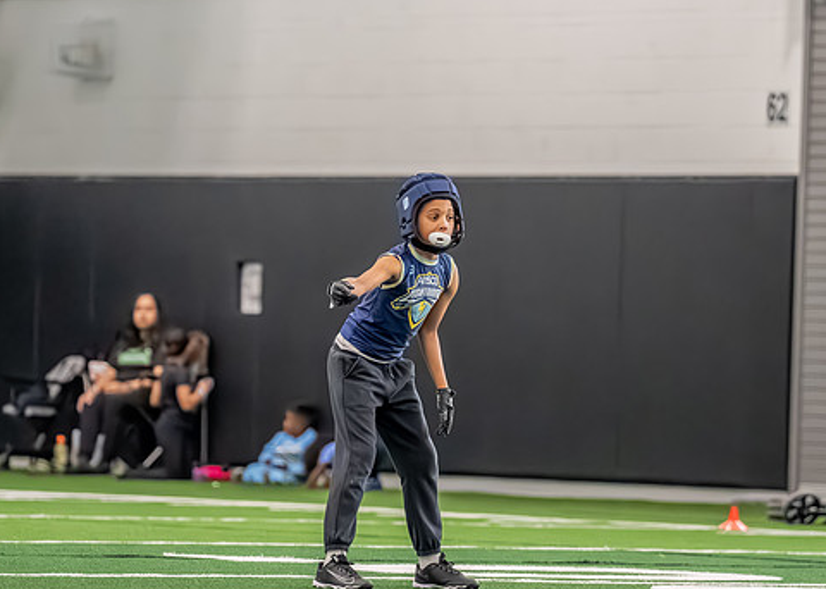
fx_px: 8883
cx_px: 426
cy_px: 268
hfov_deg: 5.3
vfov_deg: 3.8
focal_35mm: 379
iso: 6400
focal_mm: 167
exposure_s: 1/1000
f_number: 2.8
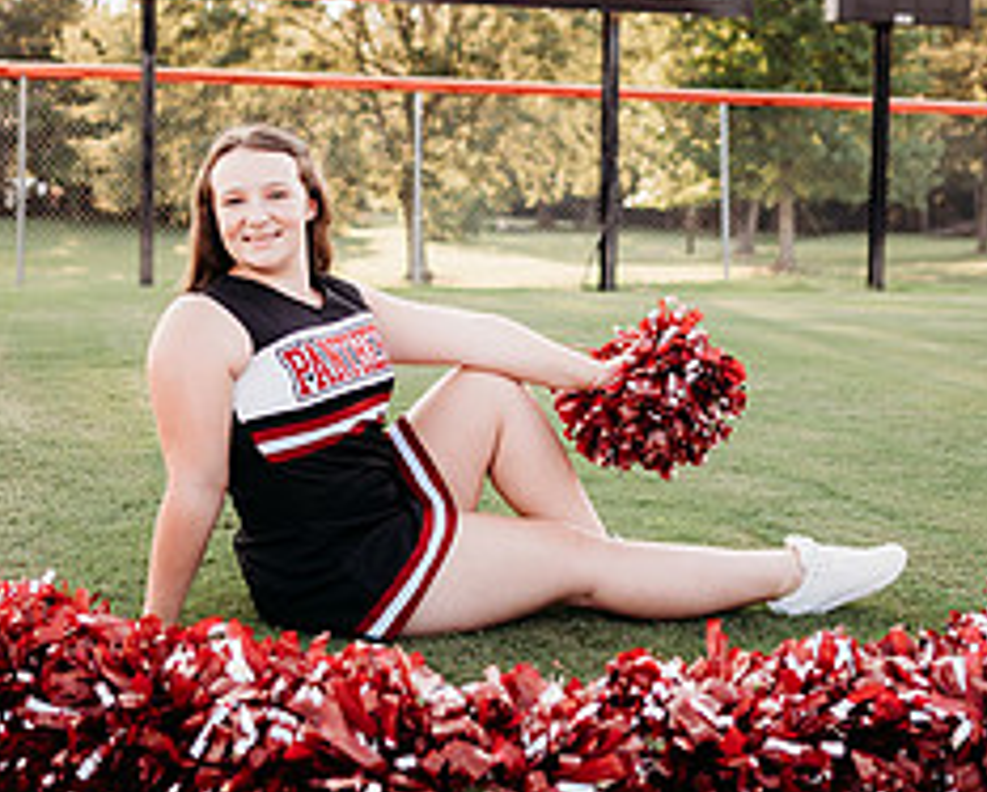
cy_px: 218
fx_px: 1638
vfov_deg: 26.9
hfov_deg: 33.5
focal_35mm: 56
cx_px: 504
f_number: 2
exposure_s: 1/500
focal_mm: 24
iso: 125
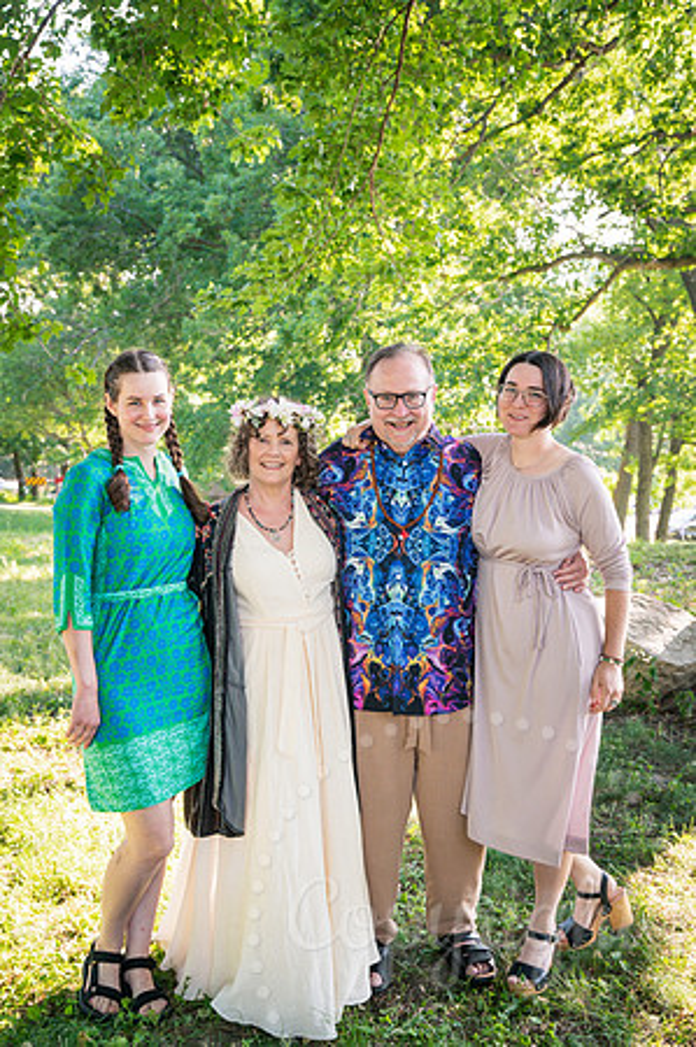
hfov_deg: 29.8
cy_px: 524
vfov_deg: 43.6
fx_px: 1308
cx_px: 348
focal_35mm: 45
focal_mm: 45
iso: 1000
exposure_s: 1/320
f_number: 5
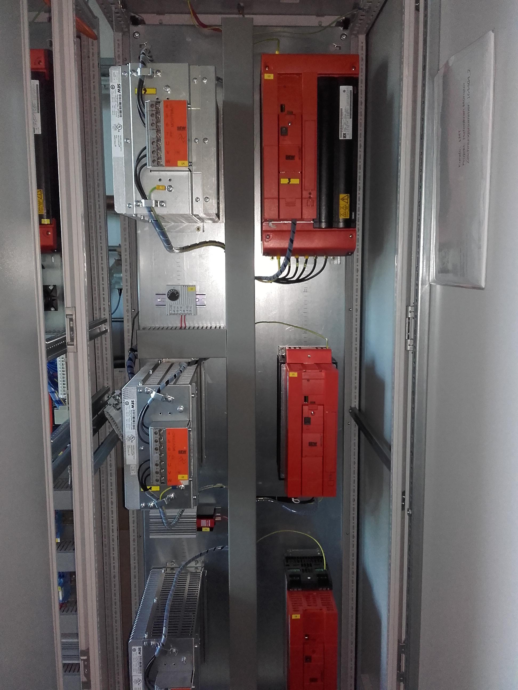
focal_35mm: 31
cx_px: 259
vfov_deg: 58.4
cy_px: 345
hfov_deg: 45.4
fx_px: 619
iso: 150
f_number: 2.2
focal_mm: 3.31
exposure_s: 1/25
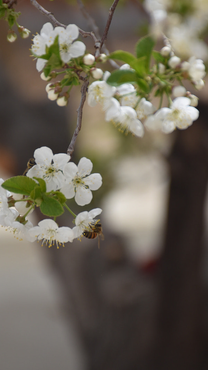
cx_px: 66
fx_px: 3245
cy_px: 185
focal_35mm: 331
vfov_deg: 6.5
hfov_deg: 3.7
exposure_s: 1/500
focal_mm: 140
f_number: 5.6
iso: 125
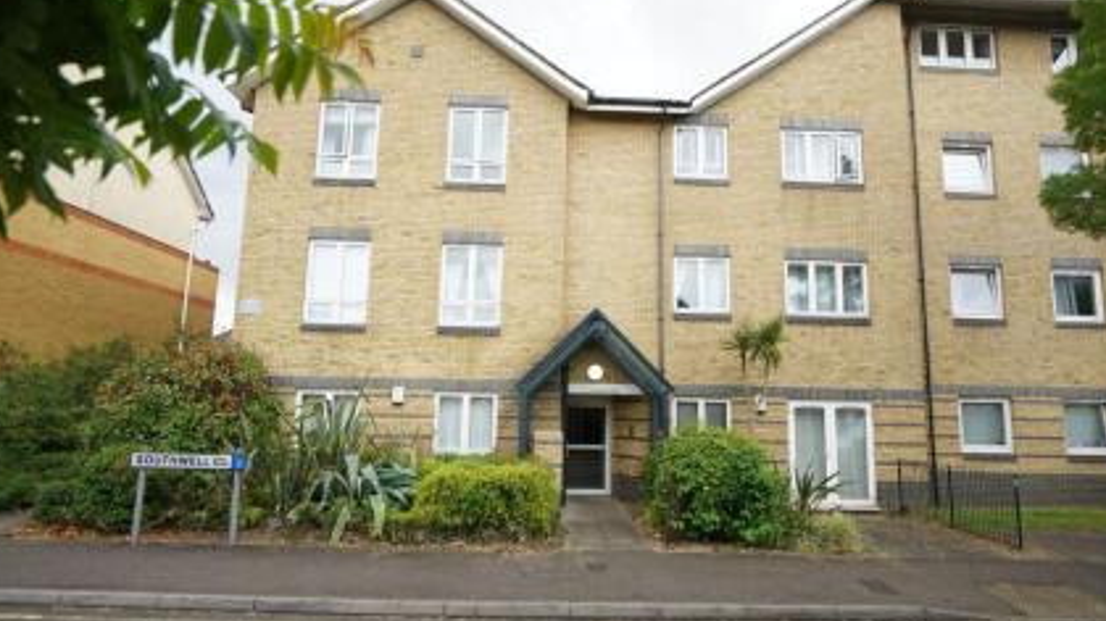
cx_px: 585
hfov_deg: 89.5
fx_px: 557
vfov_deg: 58.2
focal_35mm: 19
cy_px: 338
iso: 400
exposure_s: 1/500
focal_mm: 16
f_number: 4
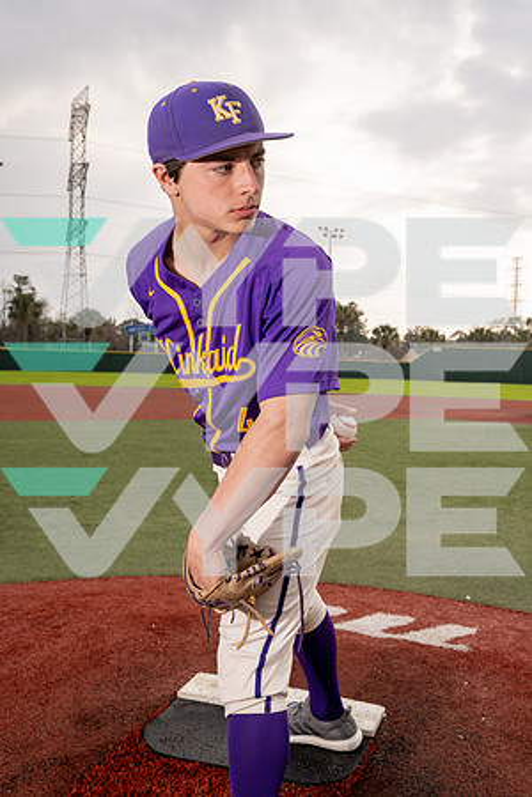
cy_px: 398
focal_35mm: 35
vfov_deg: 54.4
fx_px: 776
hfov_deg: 37.9
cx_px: 266
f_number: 8
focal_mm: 35
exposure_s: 1/250
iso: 125
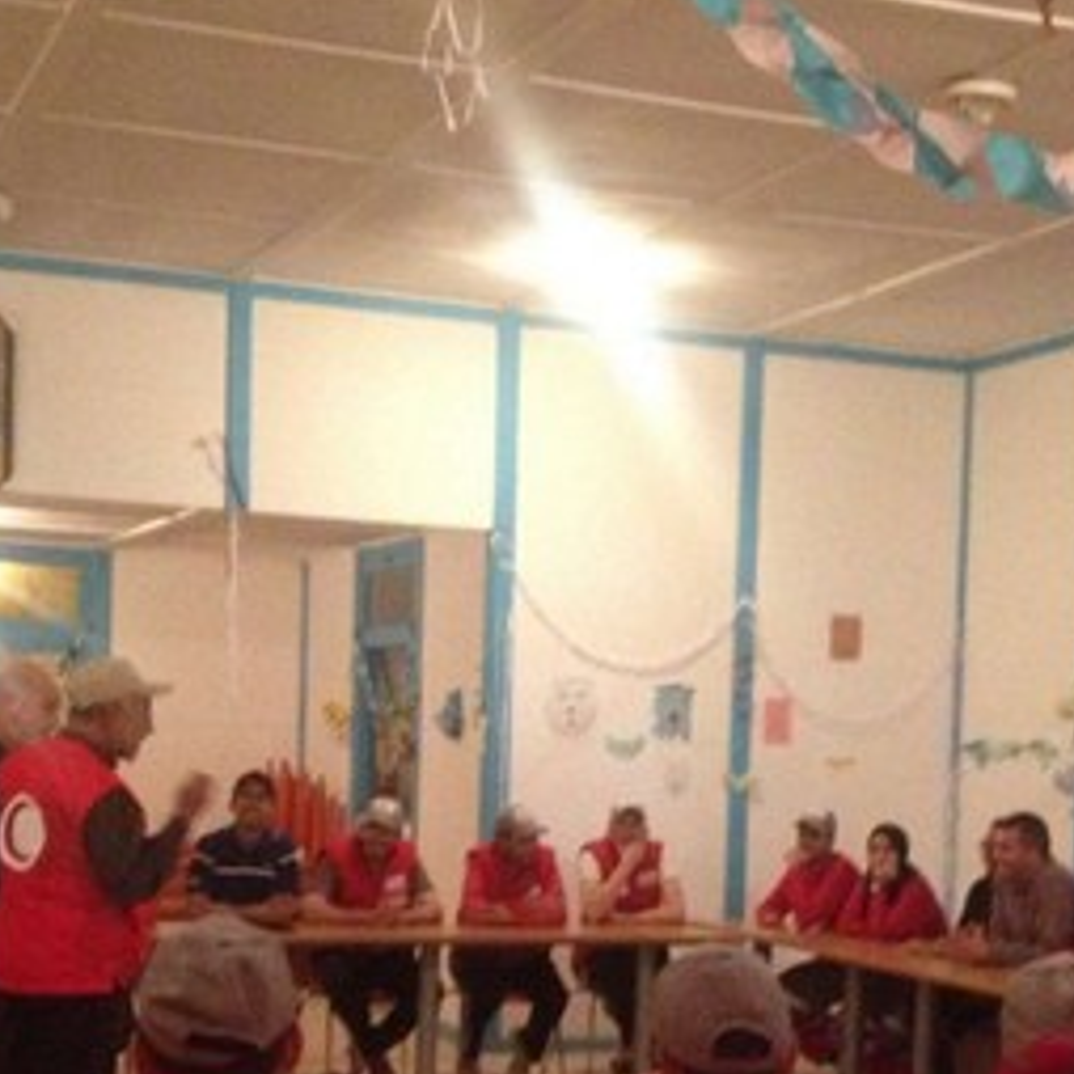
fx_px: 2562
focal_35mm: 73
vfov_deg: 23.4
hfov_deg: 23.6
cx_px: 681
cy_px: 846
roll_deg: -1.2
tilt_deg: -5.2
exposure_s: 1/15
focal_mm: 4.28
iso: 640
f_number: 2.4
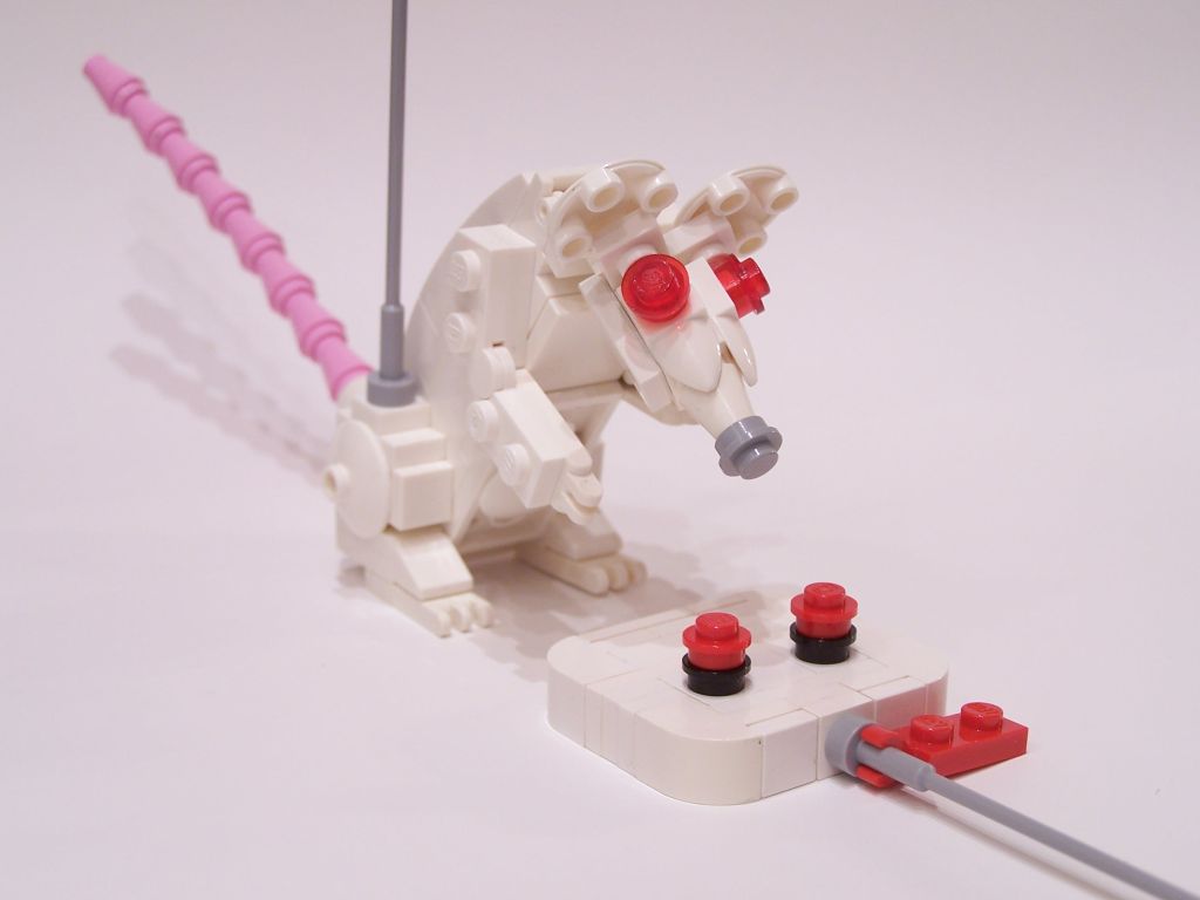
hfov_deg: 29.0
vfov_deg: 21.9
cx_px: 600
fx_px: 2323
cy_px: 450
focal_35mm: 67
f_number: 3.2
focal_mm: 11.1
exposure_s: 1/3
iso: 80
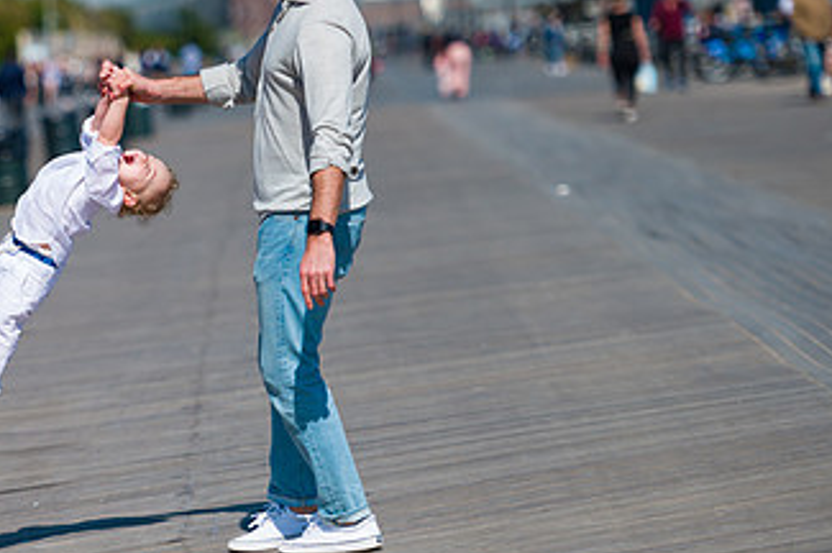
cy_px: 305
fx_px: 5980
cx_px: 105
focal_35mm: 259
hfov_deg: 7.9
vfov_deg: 5.3
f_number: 3.2
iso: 200
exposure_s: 1/6400
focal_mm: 145
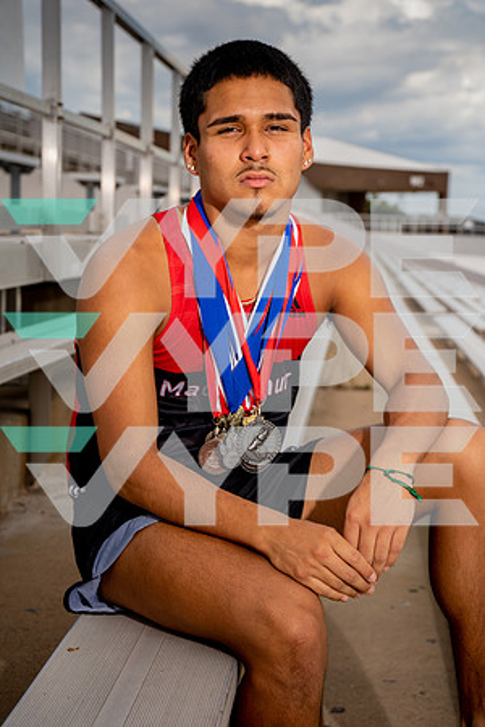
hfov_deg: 19.5
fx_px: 1414
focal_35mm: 70
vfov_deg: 28.8
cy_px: 364
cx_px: 242
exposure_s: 1/250
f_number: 6.3
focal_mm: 70
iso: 80
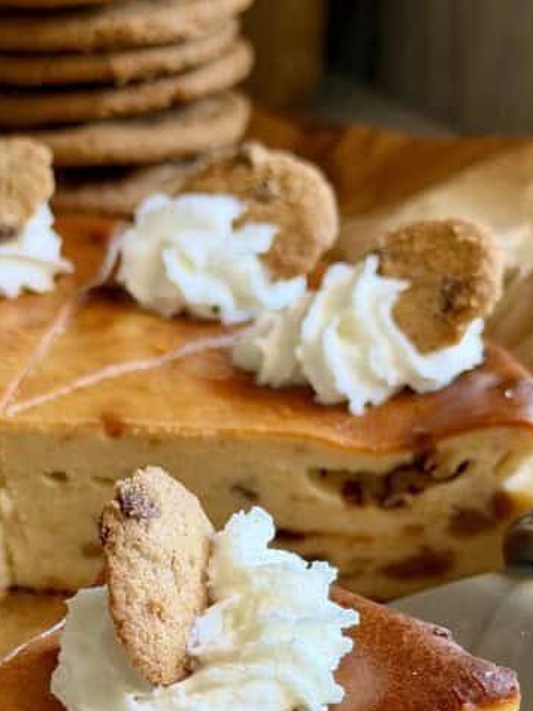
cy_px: 604
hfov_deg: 15.1
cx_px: 179
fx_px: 2012
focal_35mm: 98
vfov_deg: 19.7
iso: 100
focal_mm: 6.8
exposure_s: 1/75
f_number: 1.8
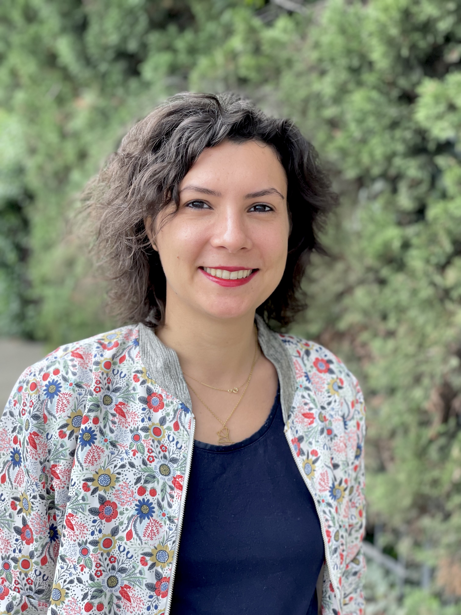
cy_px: 308
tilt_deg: -6.9
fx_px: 923
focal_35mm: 52
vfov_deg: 36.8
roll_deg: -1.3
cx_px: 230
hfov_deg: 28.0
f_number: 2
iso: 64
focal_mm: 6
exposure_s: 1/122
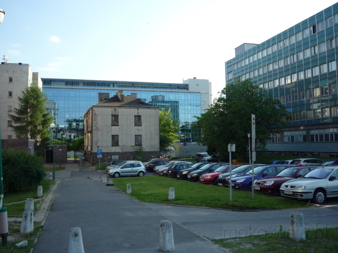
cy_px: 126
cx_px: 169
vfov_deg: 44.2
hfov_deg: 56.8
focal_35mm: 32
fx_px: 312
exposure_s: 1/250
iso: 100
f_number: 4
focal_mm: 5.2
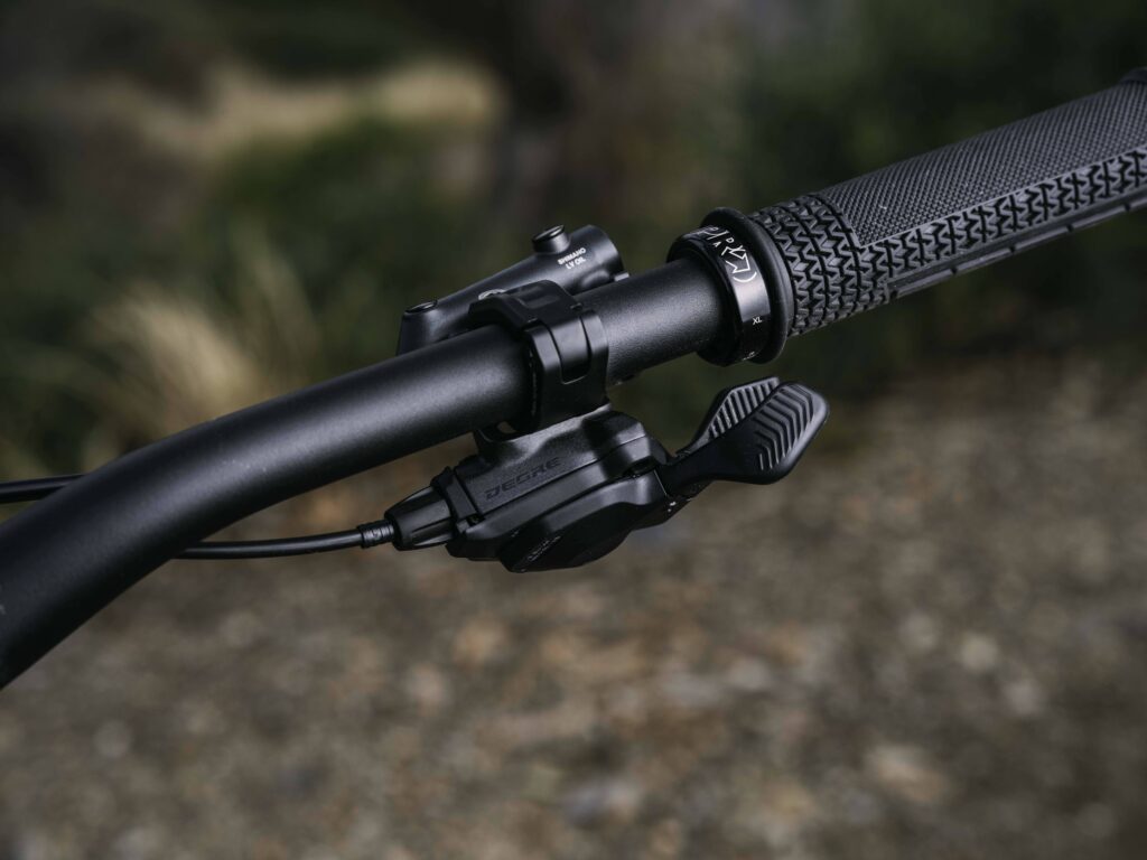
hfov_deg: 27.8
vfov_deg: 21.0
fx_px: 2319
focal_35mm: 70
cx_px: 574
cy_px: 430
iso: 200
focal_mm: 90
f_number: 8
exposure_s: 1/60
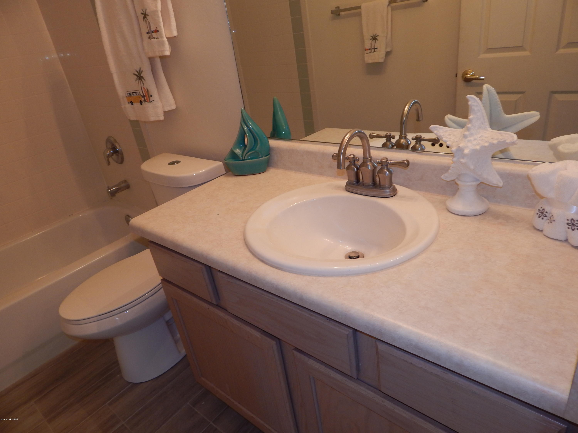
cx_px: 289
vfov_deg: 58.9
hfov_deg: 73.9
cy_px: 216
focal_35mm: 23
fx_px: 384
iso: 140
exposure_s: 1/30
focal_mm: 4
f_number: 3
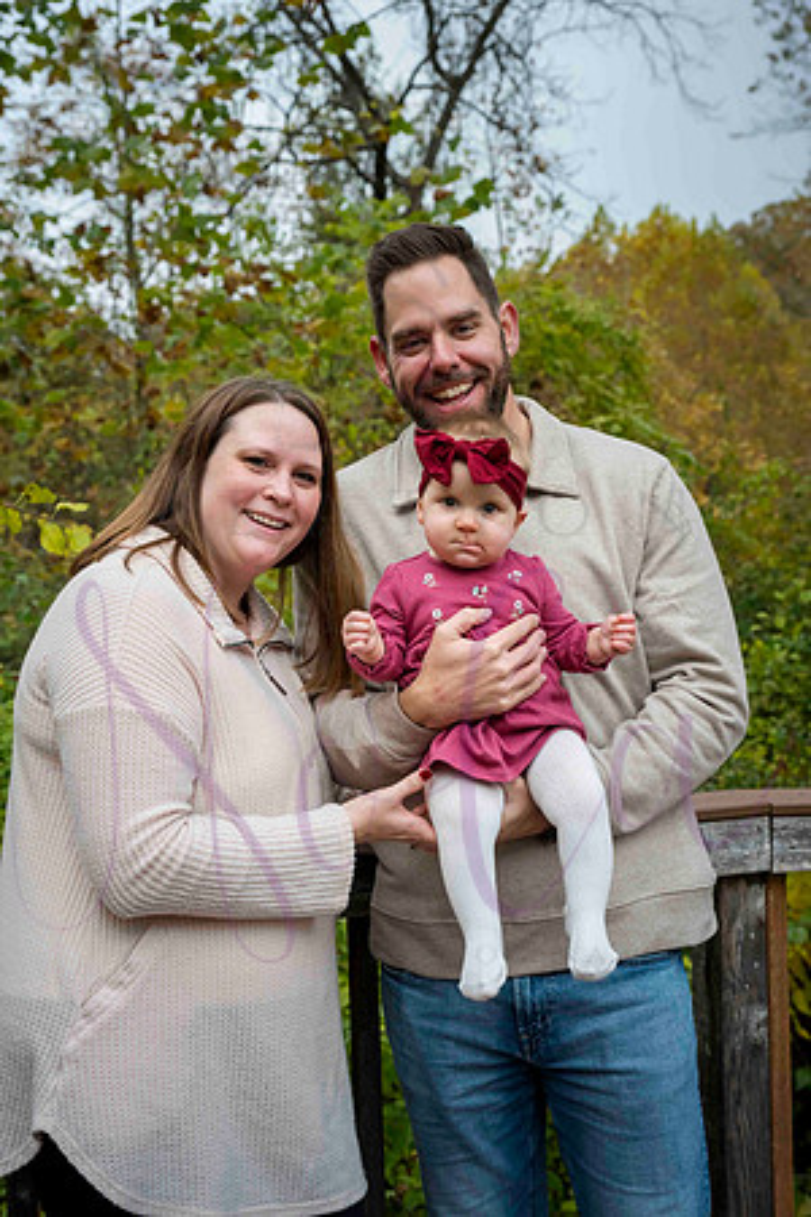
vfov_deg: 39.6
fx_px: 1689
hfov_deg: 27.0
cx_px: 406
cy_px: 608
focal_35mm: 50
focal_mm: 50
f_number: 6.3
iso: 400
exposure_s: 1/500
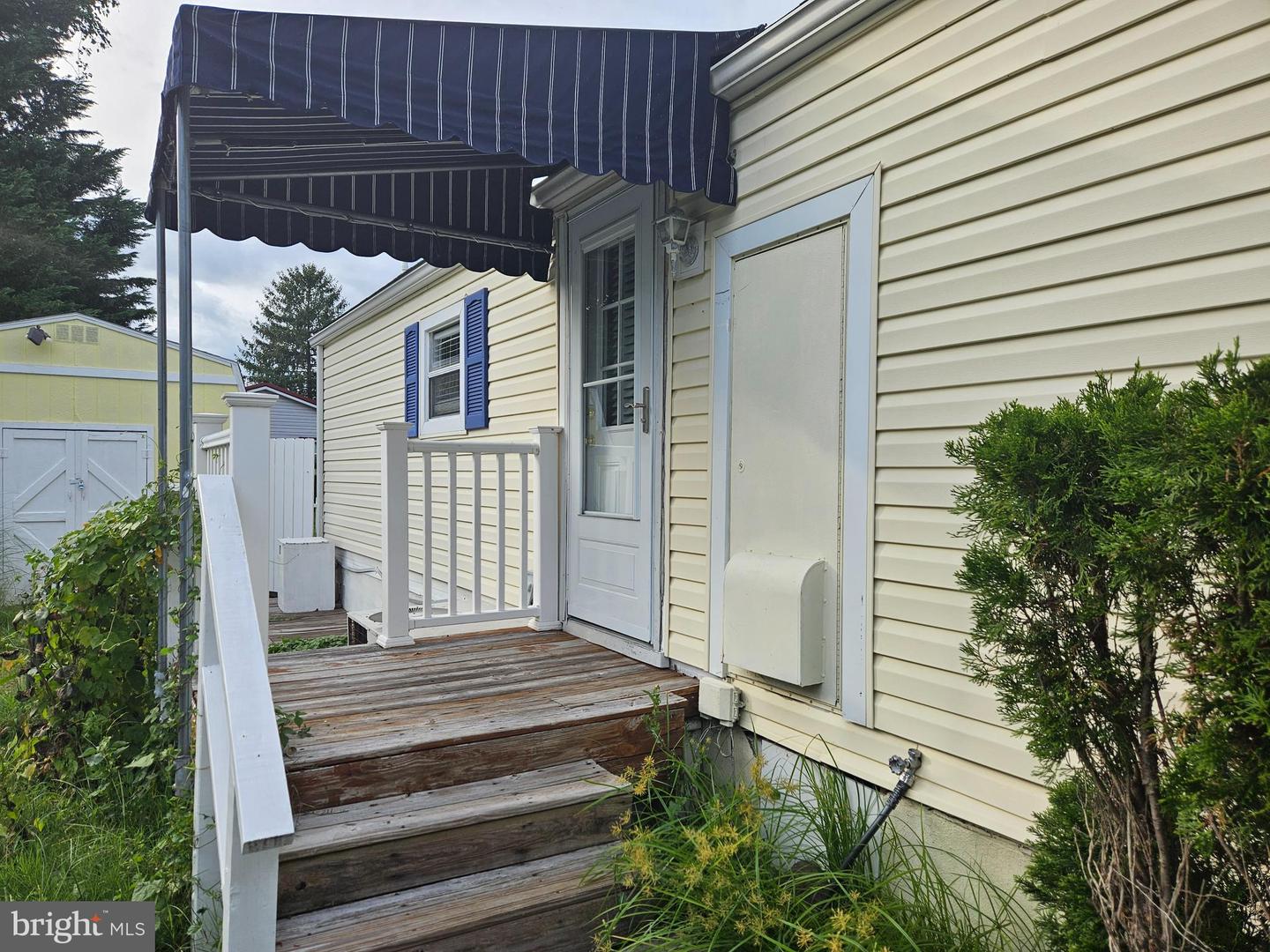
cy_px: 476
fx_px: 844
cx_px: 635
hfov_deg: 73.9
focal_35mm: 23
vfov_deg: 58.9
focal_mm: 5.4
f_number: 1.8
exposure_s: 1/544
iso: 25
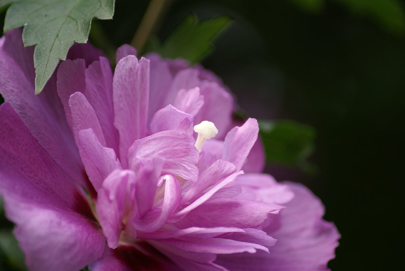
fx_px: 3378
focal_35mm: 300
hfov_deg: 6.9
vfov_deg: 4.6
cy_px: 136
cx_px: 202
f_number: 5.6
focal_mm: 200
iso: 160
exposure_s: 1/320
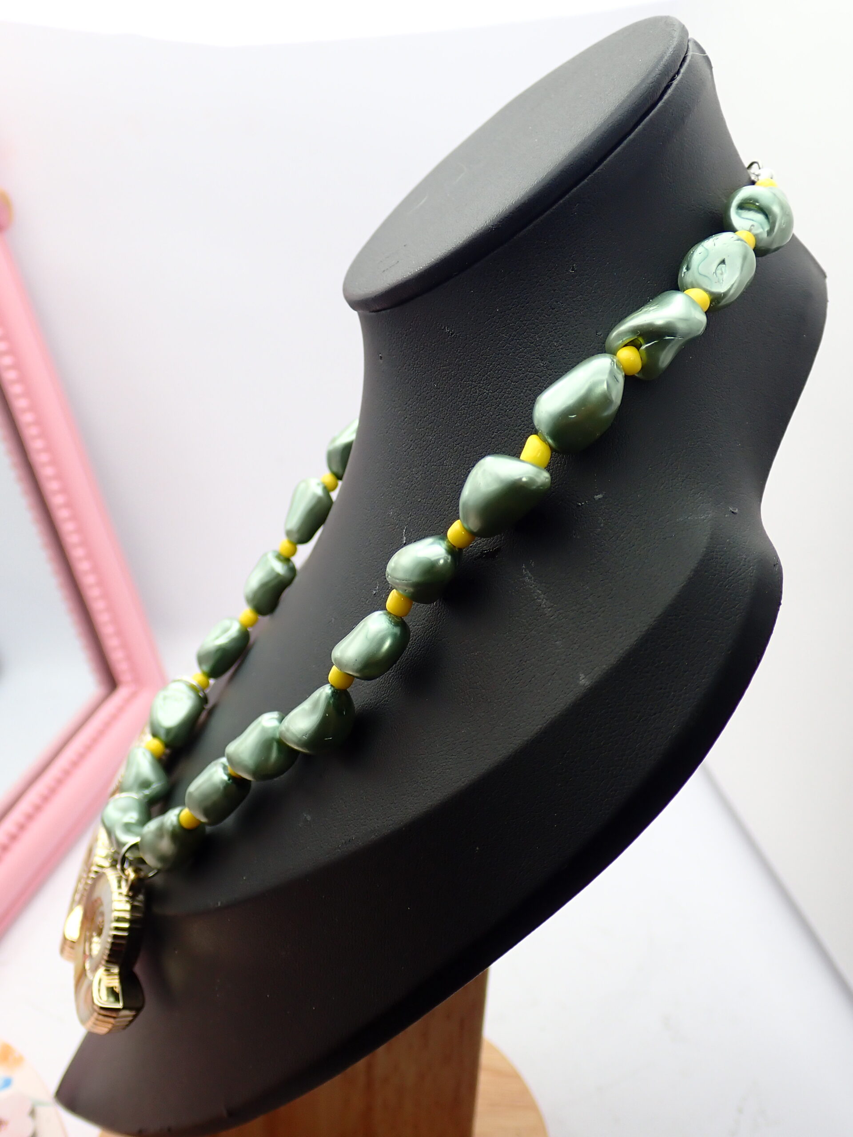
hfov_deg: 35.1
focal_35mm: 41
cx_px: 426
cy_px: 568
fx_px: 1347
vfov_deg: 45.8
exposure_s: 1/80
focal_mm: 7.31
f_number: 2.8
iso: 125
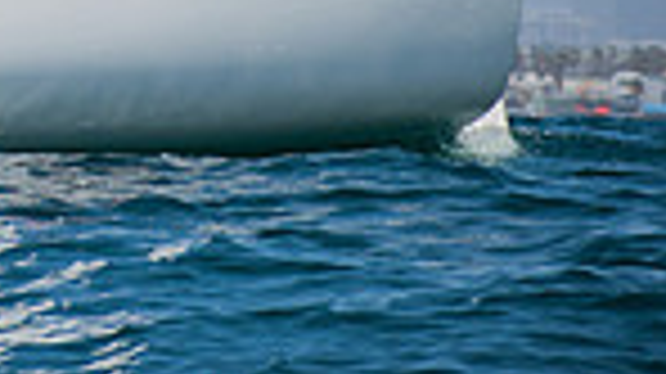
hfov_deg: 3.1
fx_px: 12141
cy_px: -489
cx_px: -634
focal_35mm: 688
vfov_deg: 1.8
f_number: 6.3
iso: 200
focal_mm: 112
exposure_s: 1/1000
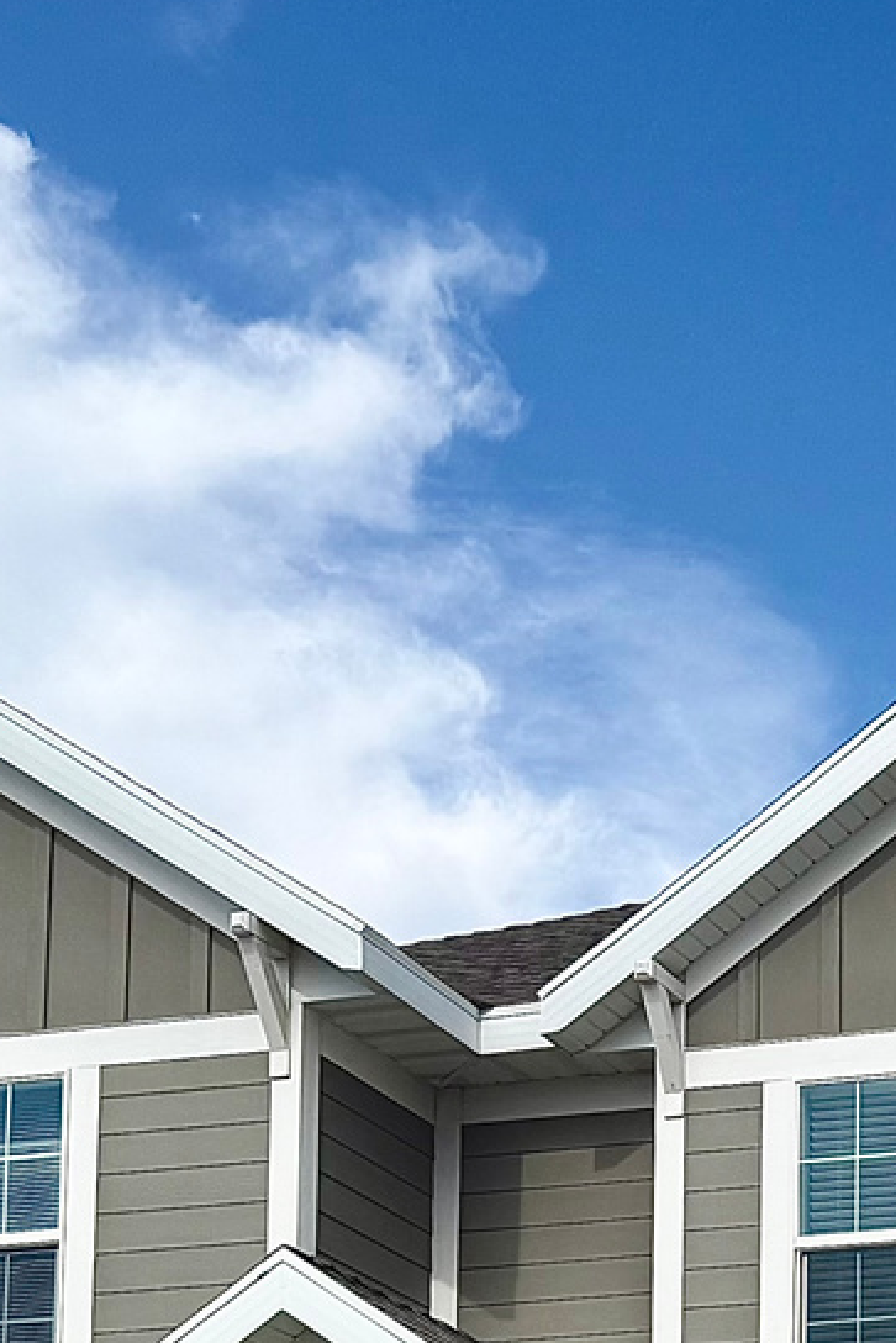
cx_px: 1148
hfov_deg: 14.0
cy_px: 1701
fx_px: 3507
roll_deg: -0.5
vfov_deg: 20.0
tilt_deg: +8.8
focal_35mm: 94
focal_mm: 6.76
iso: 80
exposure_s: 1/5319
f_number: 1.78
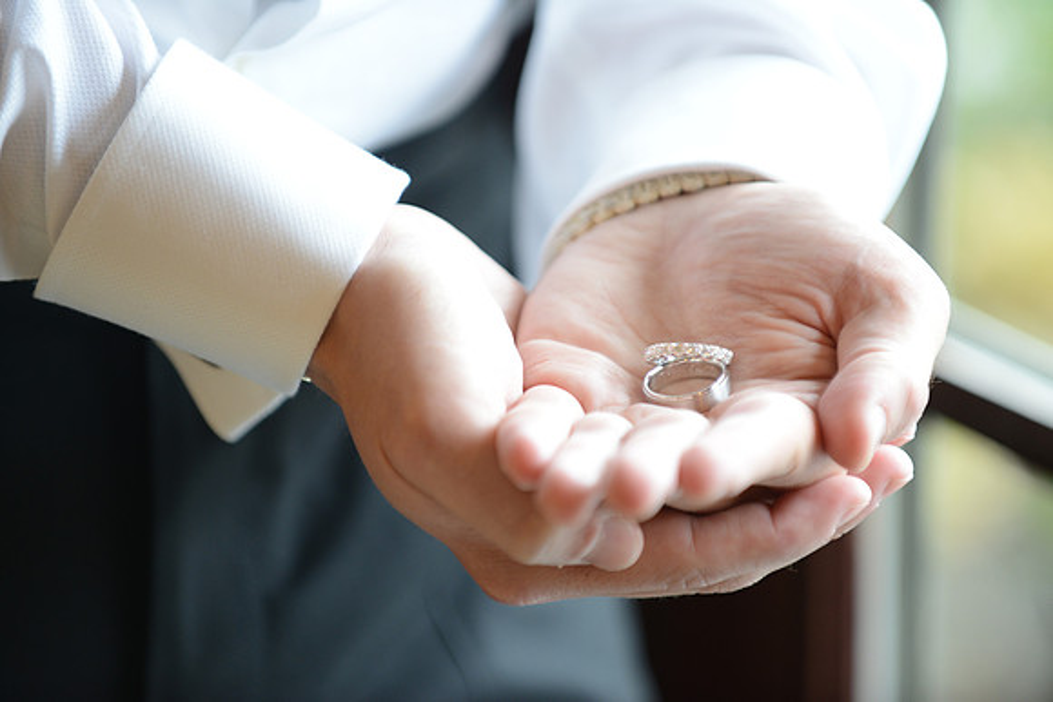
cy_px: 351
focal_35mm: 200
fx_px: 5851
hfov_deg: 10.3
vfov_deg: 6.9
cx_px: 526
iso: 800
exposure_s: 1/100
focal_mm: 200
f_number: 4
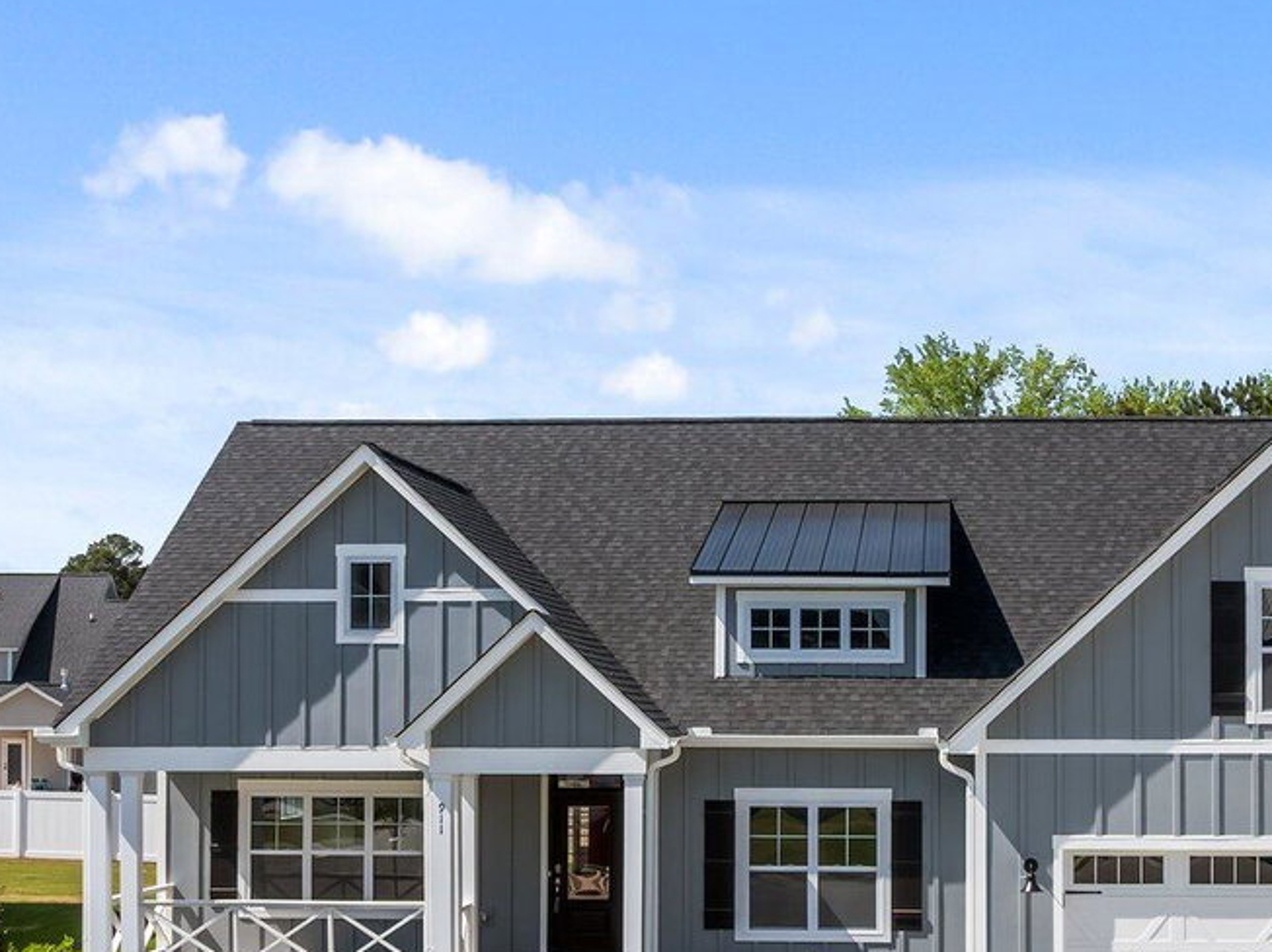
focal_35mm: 59
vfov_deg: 24.6
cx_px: 836
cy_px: 663
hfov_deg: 32.5
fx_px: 2166
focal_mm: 12.29
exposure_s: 1/2000
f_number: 2.8
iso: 100
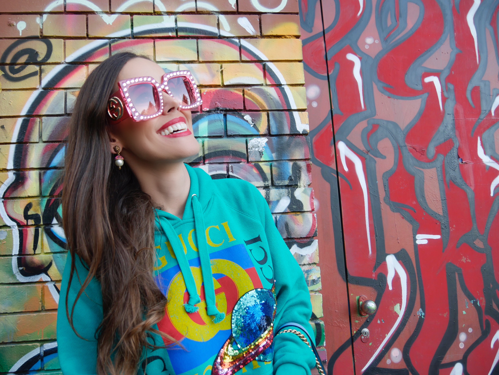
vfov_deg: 41.8
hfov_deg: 53.9
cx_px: 250
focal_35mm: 34
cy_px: 188
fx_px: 490
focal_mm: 17
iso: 200
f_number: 3.7
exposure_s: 1/30
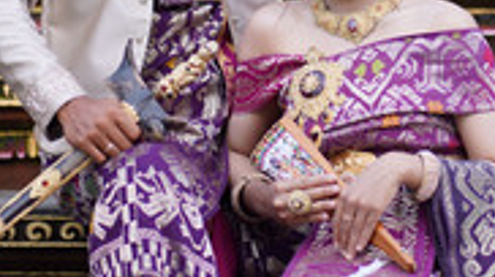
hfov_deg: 8.8
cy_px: 22
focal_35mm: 245
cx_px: 271
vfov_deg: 4.9
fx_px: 3213
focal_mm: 85
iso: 100
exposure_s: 1/250
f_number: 1.8
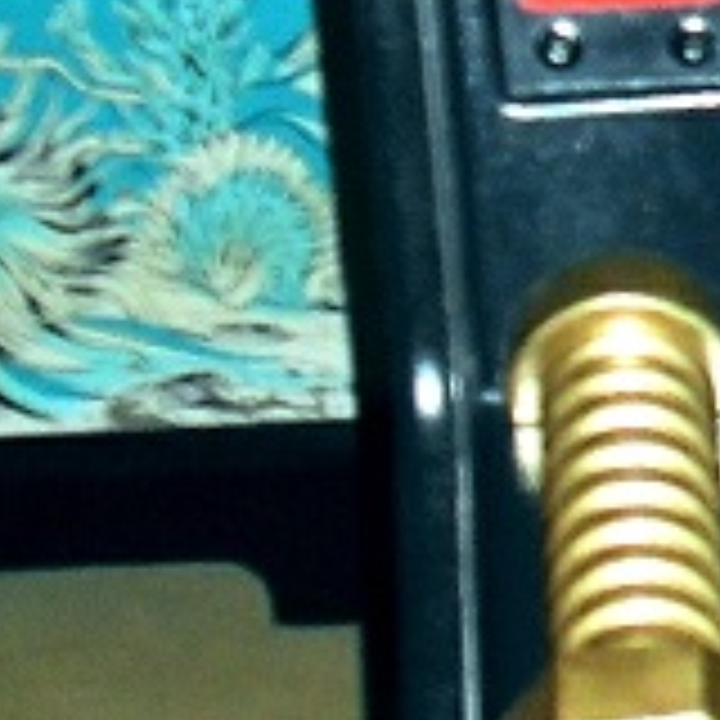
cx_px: 1642
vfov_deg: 9.0
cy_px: 950
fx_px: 4518
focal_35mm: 192
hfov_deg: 8.4
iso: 120
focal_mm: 6.3
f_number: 2.8
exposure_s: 1/45
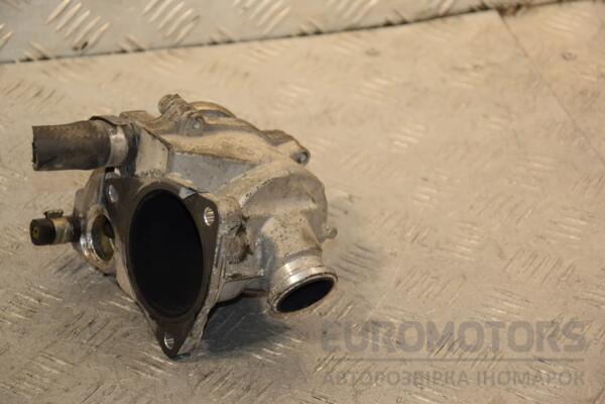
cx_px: 302
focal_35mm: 120
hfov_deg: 17.1
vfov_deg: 11.4
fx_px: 2017
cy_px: 202
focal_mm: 80
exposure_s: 1/160
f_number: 5.3
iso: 800
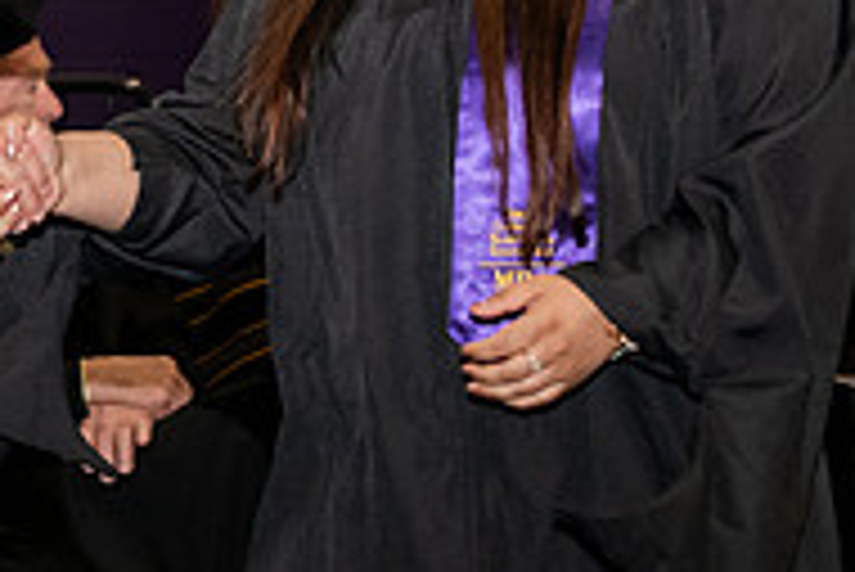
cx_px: -32
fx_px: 5086
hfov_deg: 9.5
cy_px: 20
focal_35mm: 214
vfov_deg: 6.4
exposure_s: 1/200
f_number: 5.6
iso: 1600
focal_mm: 70
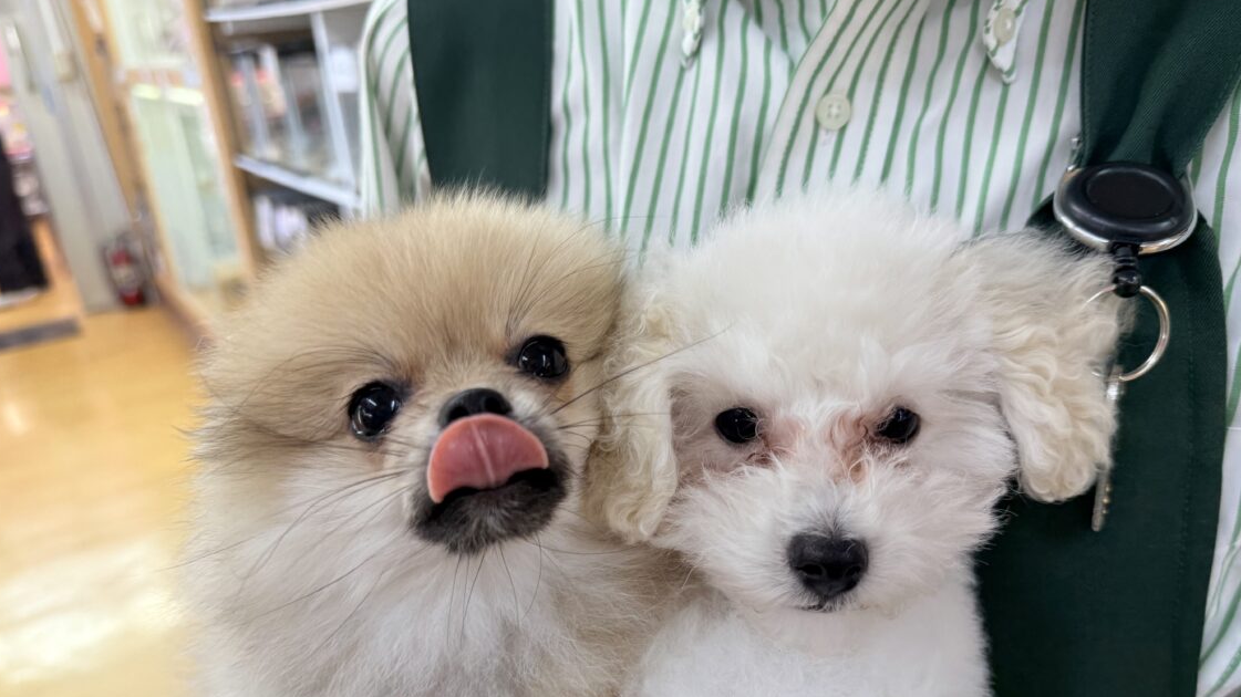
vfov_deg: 41.0
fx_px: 921
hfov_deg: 67.9
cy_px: 462
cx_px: 648
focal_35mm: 28
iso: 80
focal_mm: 6.76
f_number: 1.78
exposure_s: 1/100
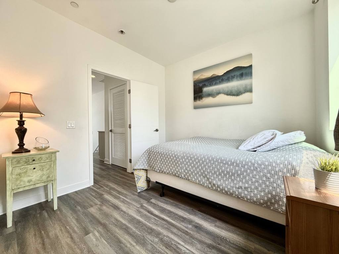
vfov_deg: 85.7
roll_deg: +0.5
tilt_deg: +0.0
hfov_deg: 102.1
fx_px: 137
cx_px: 170
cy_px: 127
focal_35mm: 14
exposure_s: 1/120
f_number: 2.2
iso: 64
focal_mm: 2.22
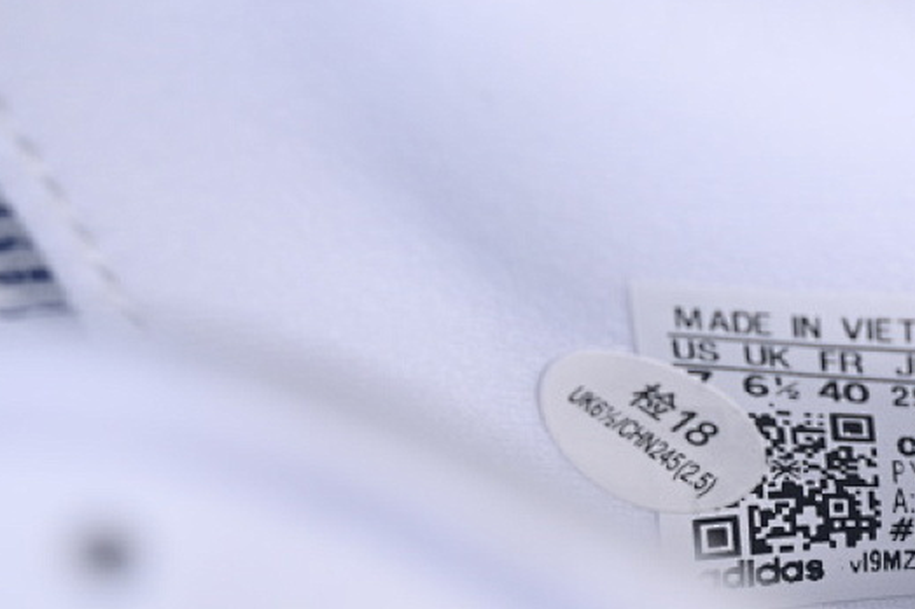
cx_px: 877
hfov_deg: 13.1
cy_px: 483
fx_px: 3937
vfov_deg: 8.8
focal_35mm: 155
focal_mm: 50
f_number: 7.1
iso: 160
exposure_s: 1/100
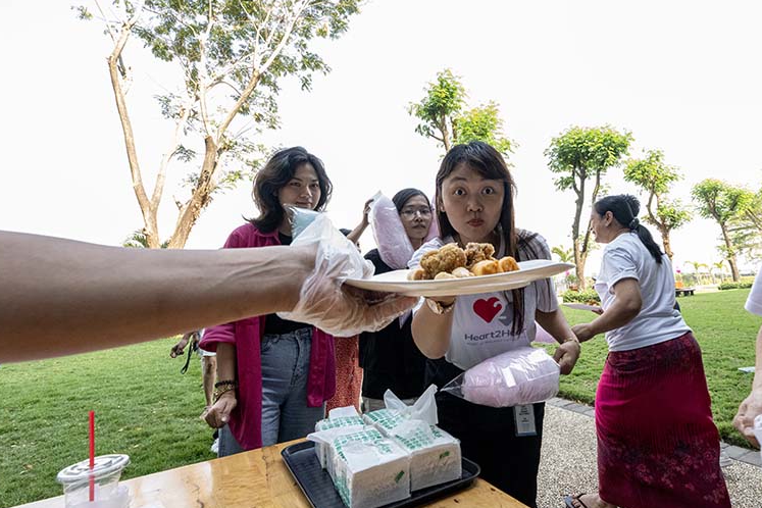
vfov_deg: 67.2
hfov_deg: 89.2
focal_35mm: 18
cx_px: 445
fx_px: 381
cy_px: 227
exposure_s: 1/500
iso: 3600
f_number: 8
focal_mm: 14
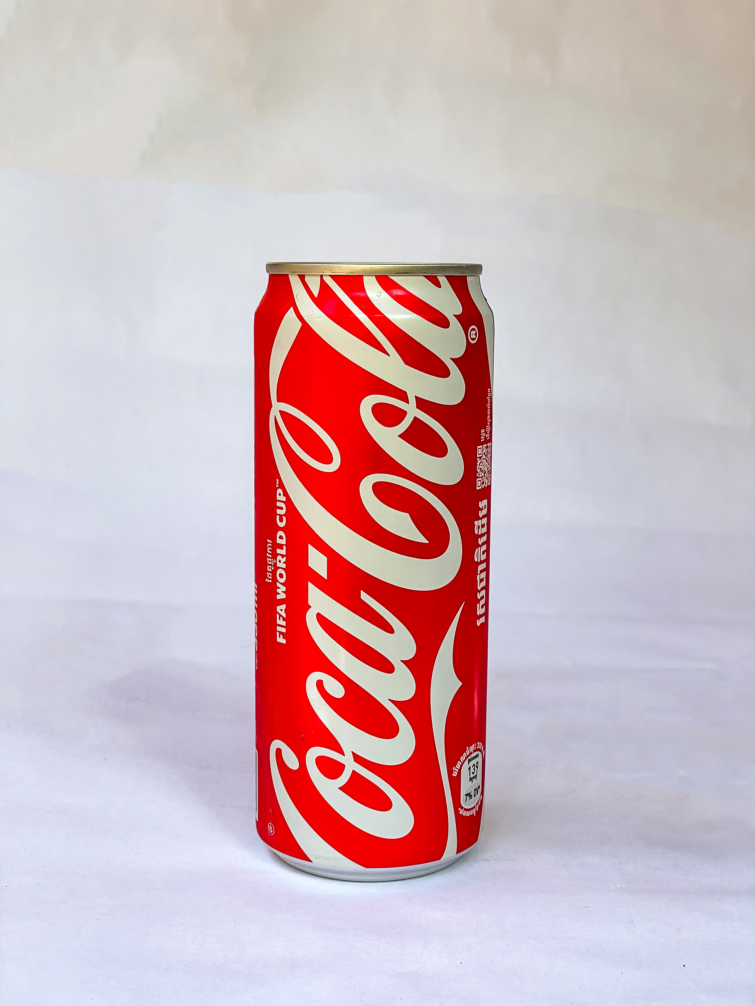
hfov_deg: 28.0
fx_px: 1512
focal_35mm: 52
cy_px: 503
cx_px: 378
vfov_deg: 36.8
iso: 32
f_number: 2
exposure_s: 1/100
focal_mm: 6
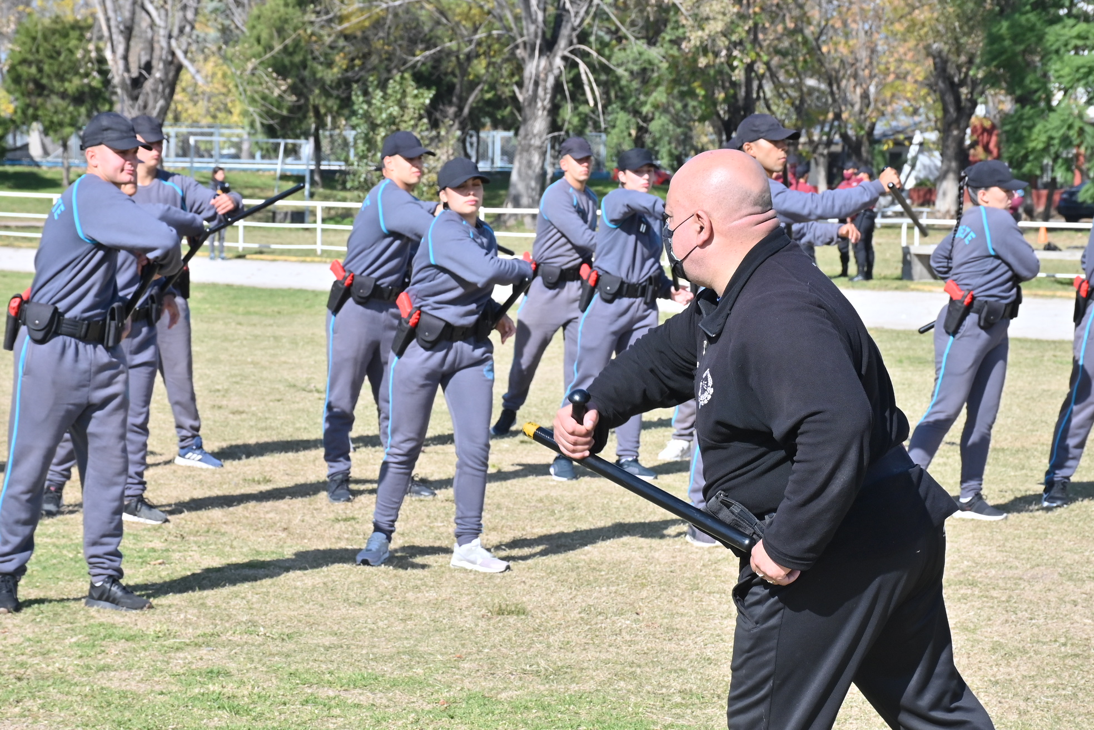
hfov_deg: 19.5
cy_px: 365
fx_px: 3191
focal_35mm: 105
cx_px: 547
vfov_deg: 13.0
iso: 250
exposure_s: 1/500
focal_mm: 70
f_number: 10
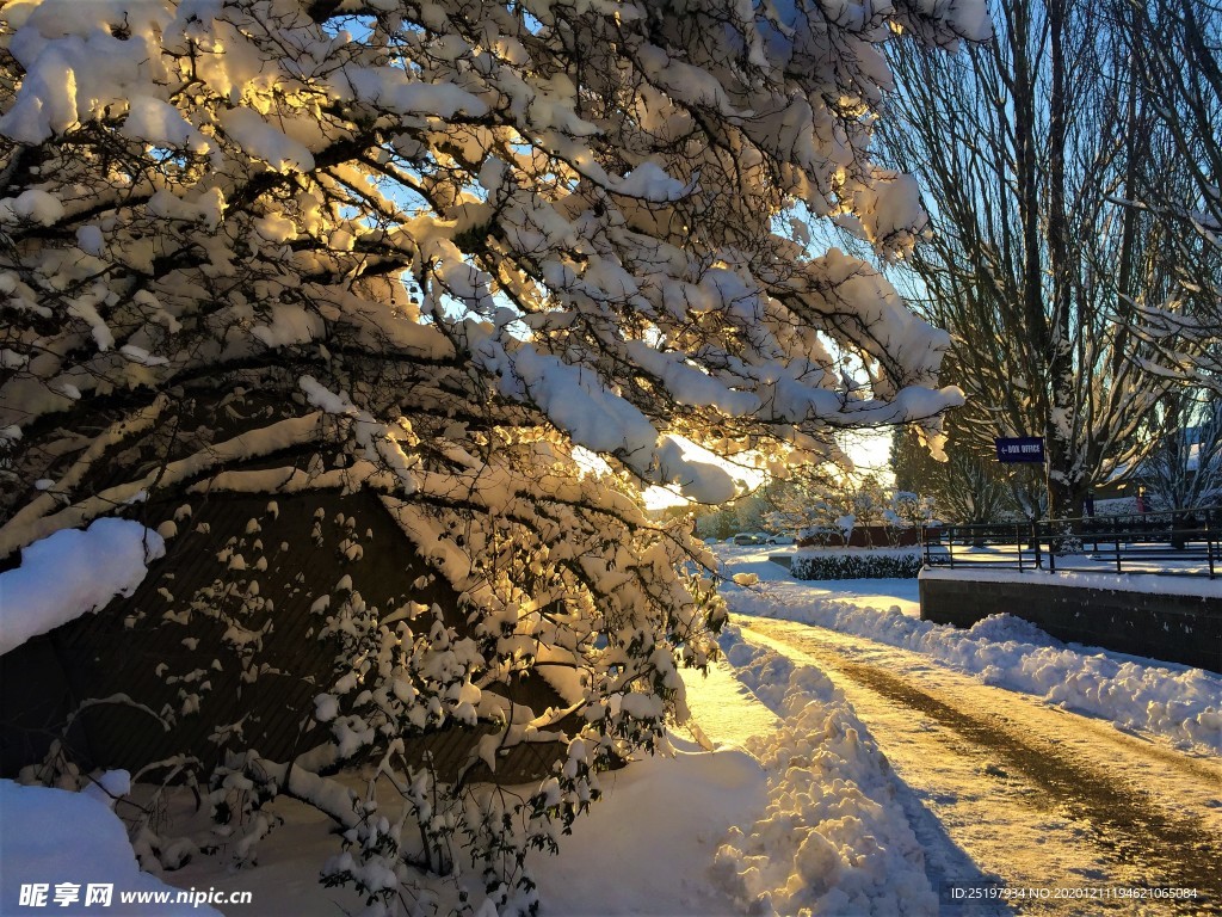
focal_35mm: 29
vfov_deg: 48.2
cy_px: 458
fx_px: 1024
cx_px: 611
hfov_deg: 61.7
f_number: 2.2
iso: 32
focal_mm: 4.15
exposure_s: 1/706
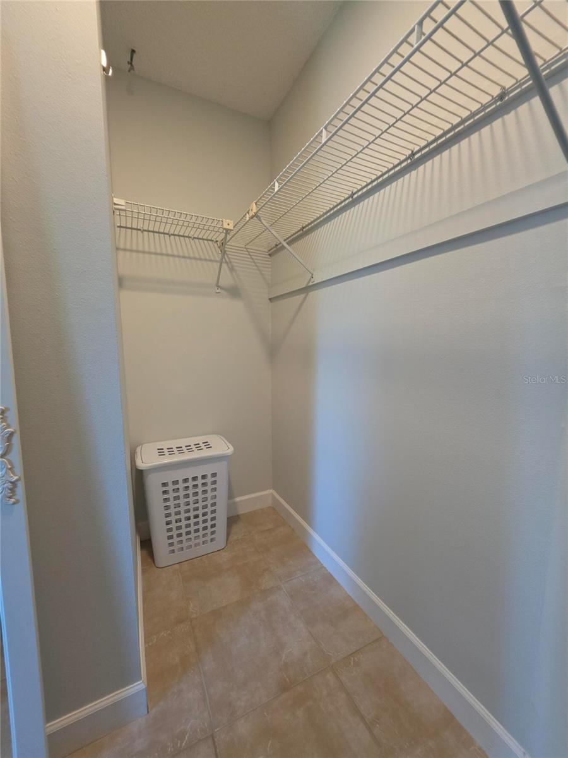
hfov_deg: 89.9
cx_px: 284
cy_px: 379
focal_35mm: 13
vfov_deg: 106.2
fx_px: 284
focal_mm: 2.2
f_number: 1.9
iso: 250
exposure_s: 1/60
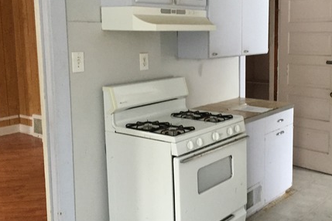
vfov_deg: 29.8
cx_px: 214
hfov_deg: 43.2
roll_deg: +1.8
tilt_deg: -6.0
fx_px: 415
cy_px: 96
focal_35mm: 45
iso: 250
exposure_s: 1/20
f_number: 2.2
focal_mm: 4.15
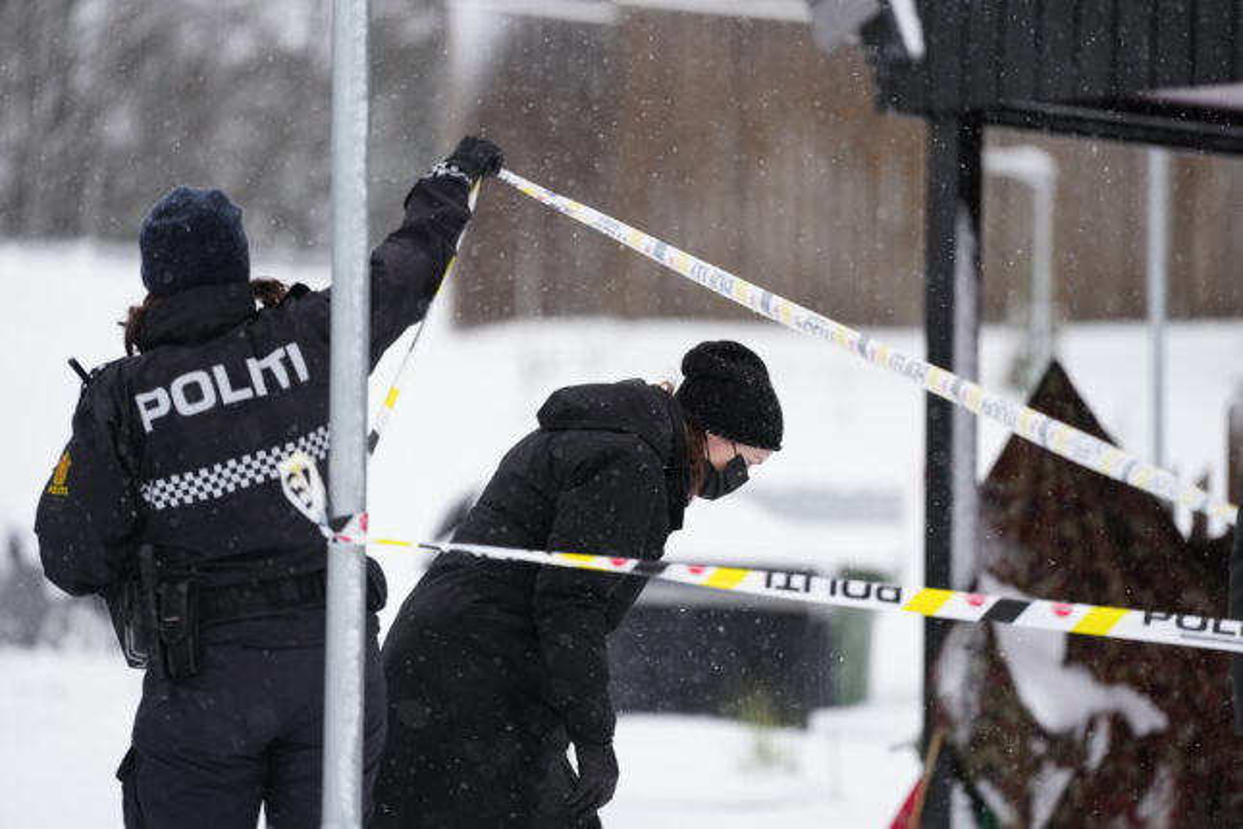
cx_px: 622
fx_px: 6905
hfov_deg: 10.3
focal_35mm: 200
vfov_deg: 6.9
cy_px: 414
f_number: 2.8
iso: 1250
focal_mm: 200
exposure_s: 1/2500
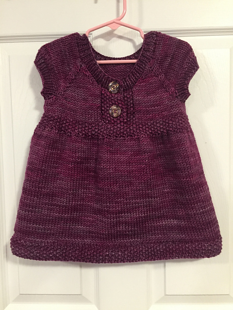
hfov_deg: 48.2
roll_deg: +0.9
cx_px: 116
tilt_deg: -3.3
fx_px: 260
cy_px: 155
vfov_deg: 61.7
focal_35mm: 29
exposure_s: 1/15
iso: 320
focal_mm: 4.15
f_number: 2.2
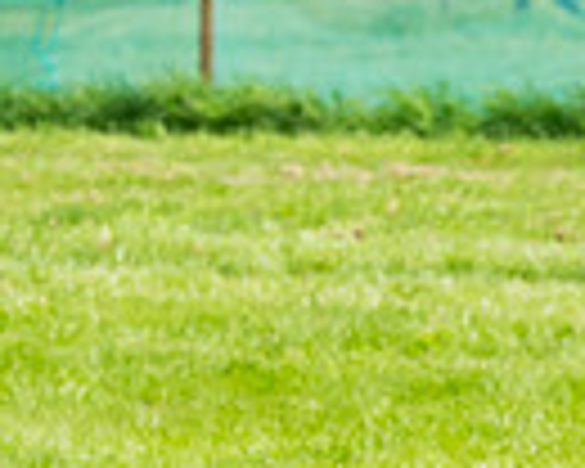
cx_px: -238
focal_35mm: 968
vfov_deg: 1.6
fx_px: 16760
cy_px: 372
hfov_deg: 2.0
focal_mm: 130
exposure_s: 1/1600
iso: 200
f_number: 5
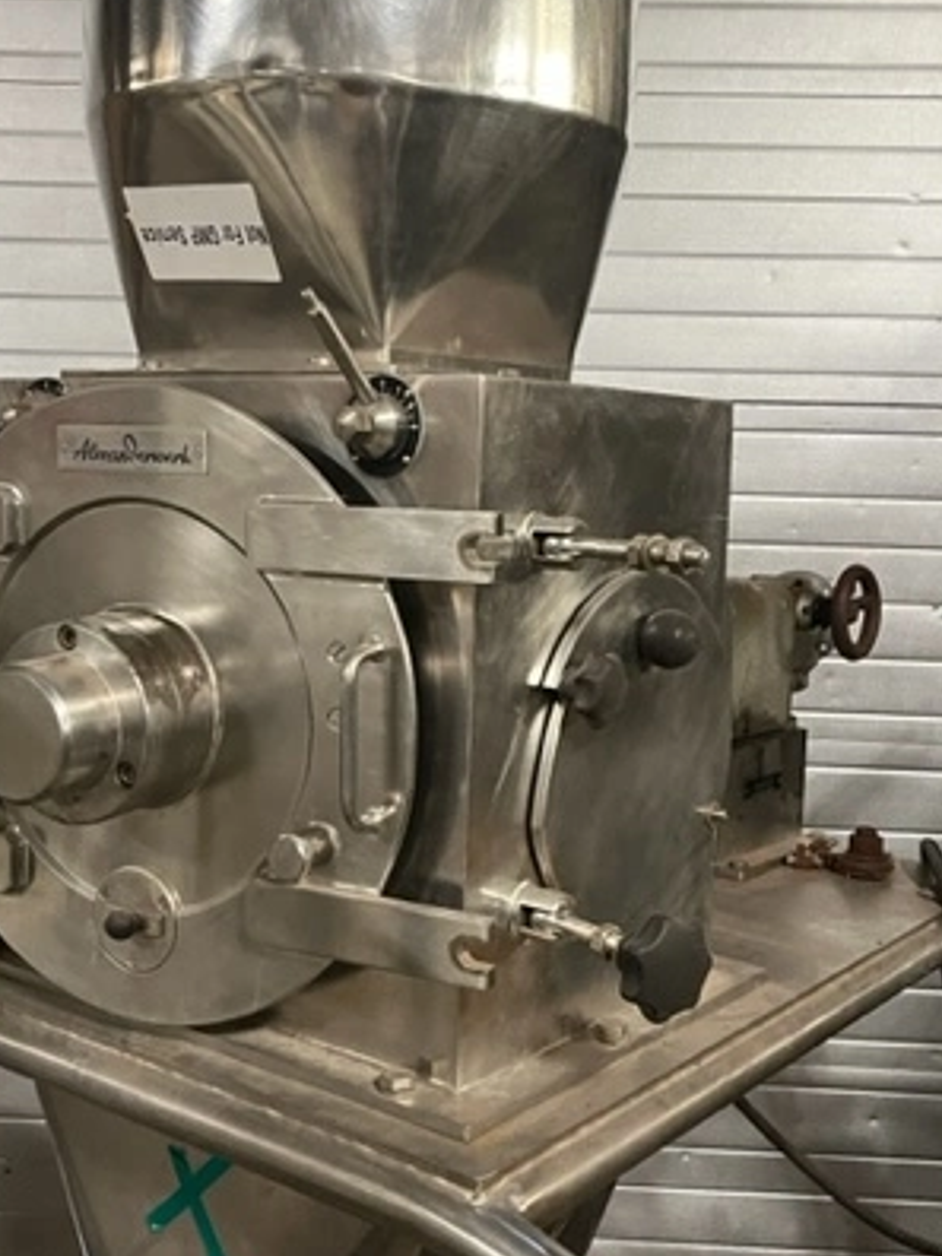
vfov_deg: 44.8
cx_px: 463
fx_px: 1524
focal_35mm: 42
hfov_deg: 34.3
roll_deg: +0.3
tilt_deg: -3.2
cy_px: 587
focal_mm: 5.1
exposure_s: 1/60
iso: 400
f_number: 1.6
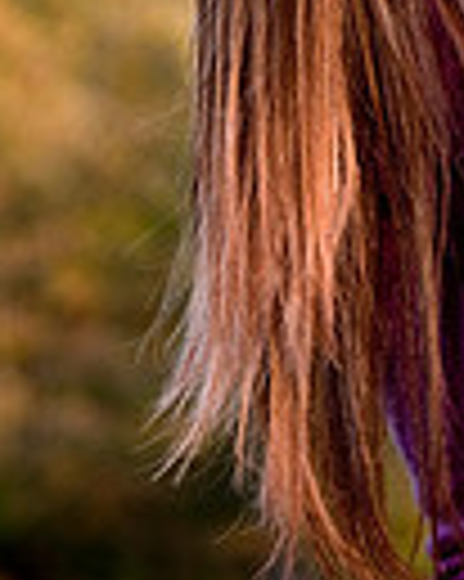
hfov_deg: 6.6
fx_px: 4039
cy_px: -54
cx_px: 412
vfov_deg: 8.2
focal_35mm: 235
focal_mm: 48
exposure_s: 1/200
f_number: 2.8
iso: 100
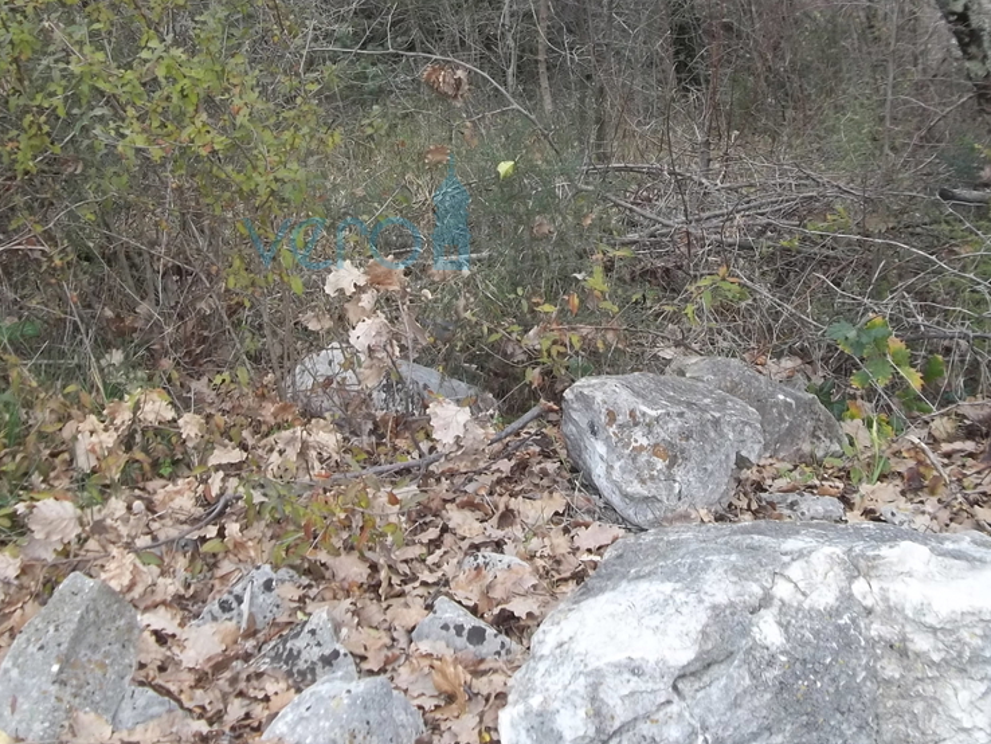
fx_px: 1489
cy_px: 211
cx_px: 420
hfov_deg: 36.7
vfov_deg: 27.8
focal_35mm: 52
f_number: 2.9
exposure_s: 1/60
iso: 64
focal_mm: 5.7
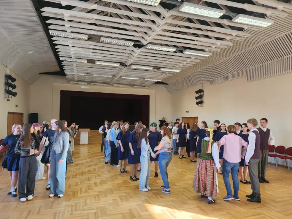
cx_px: 146
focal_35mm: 24
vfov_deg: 56.8
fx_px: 202
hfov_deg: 71.6
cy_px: 110
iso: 250
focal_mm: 5
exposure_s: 1/100
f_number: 1.8
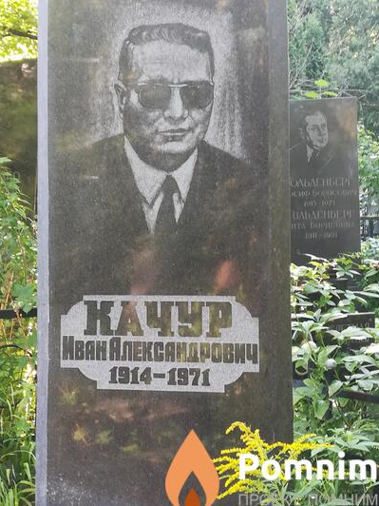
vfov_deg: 36.1
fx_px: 774
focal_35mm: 53
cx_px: 170
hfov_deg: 27.5
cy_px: 232
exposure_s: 1/33.3
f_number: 2.2
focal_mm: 3.83
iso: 100
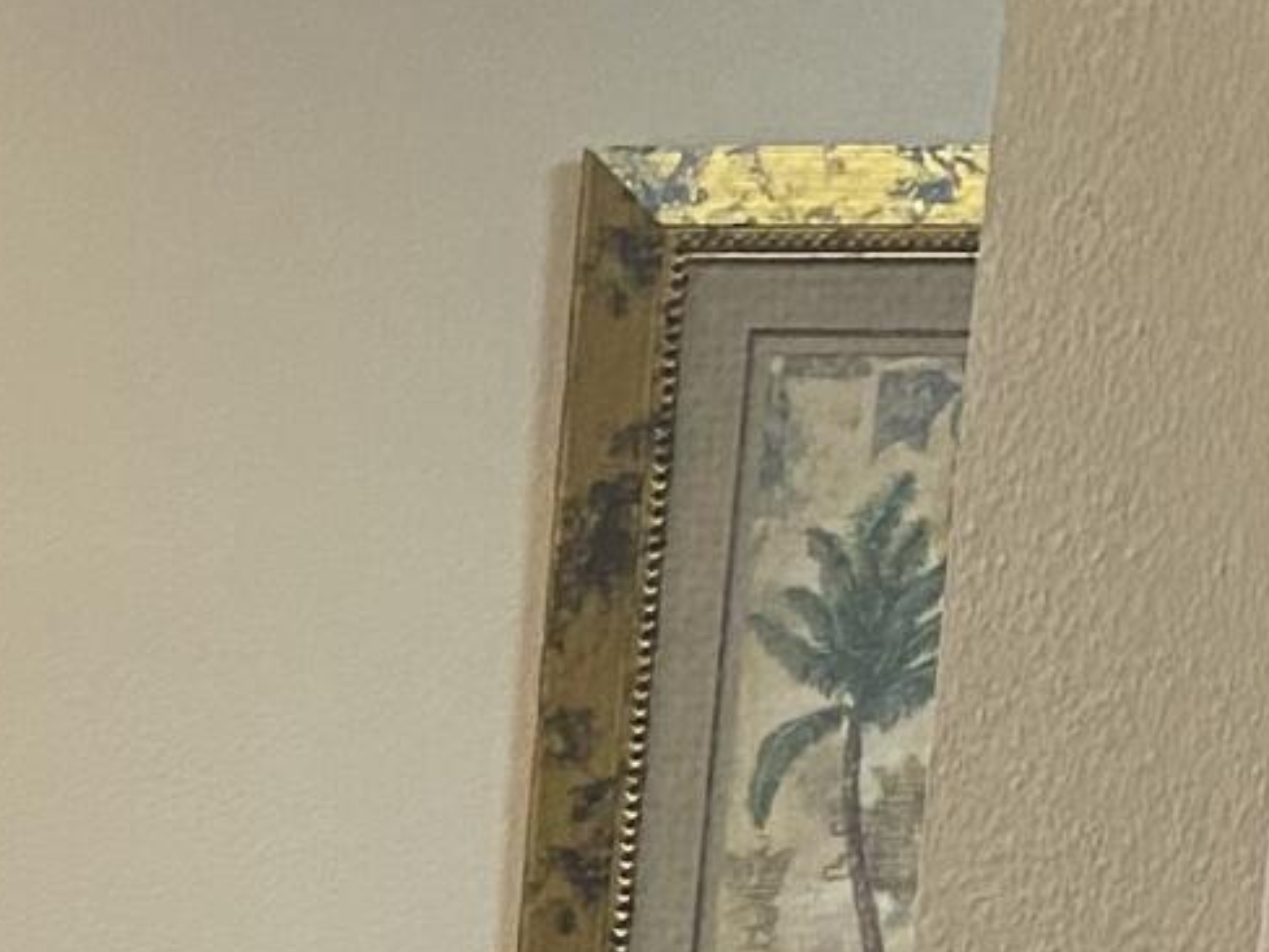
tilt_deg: -12.1
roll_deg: -0.3
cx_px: -1753
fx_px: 5865
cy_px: 2039
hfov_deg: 10.6
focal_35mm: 160
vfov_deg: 8.7
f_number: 1.8
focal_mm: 4.25
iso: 250
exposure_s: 1/60
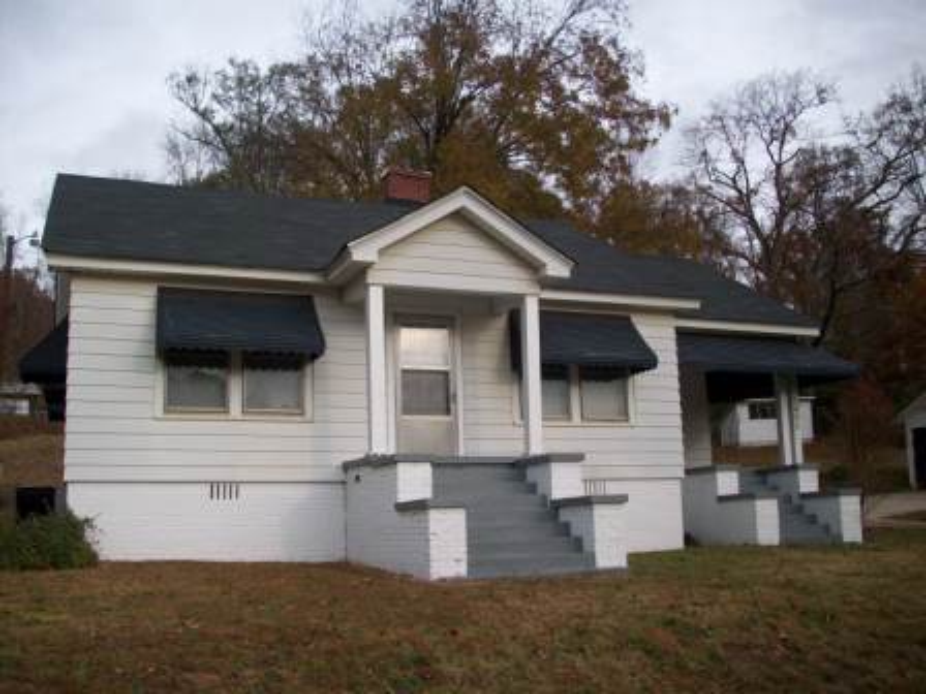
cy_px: 347
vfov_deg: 38.7
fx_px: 990
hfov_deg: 50.1
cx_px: 463
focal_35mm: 37
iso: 80
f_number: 2.8
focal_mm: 6.2
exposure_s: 1/615
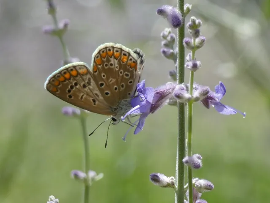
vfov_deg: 6.5
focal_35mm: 229
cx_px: 135
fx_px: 1786
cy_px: 102
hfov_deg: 8.6
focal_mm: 41.1
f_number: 5.5
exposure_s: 1/250
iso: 80
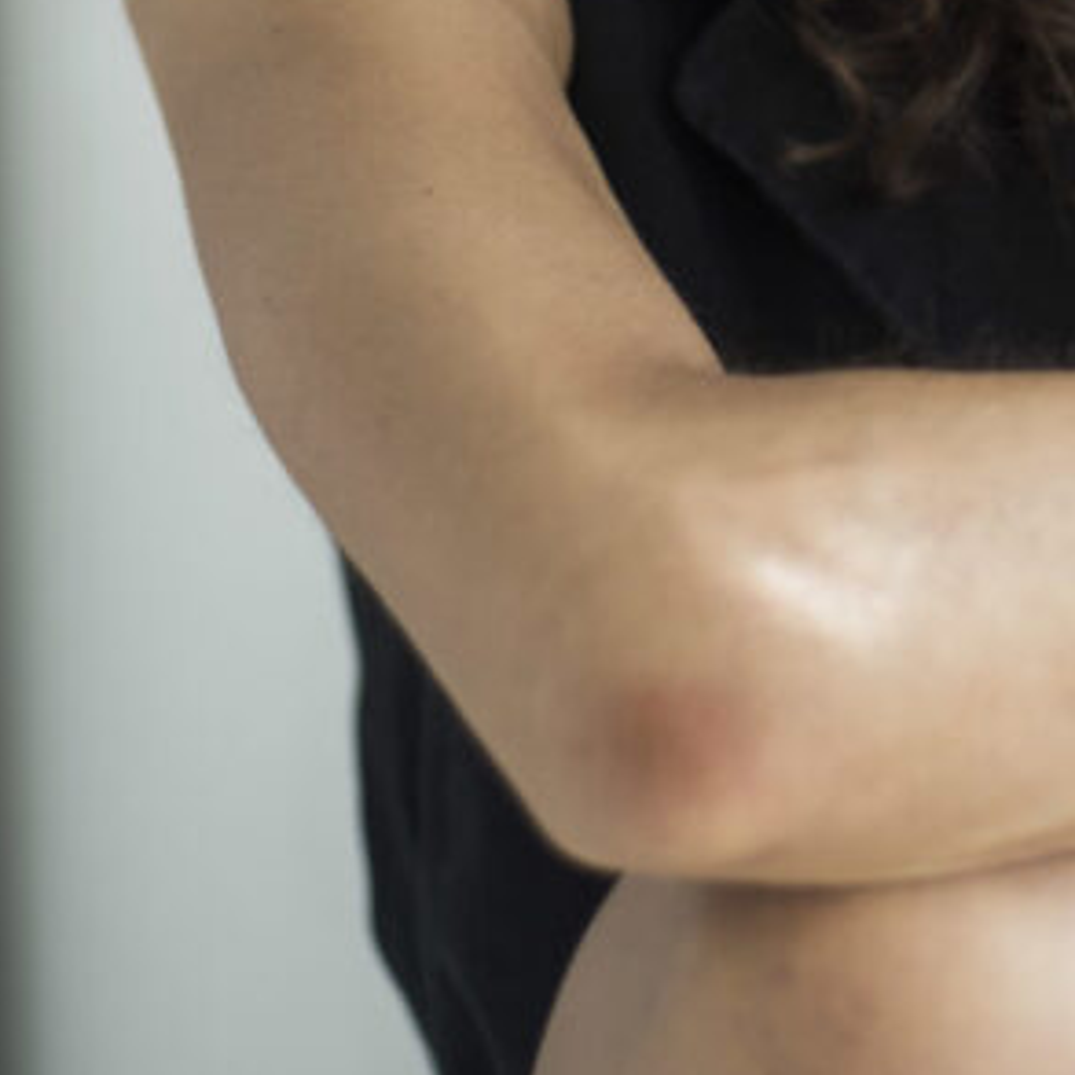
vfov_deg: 10.1
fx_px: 5867
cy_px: -521
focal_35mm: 167
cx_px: 1402
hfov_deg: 10.2
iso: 320
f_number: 2.2
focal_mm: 50
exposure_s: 1/2000
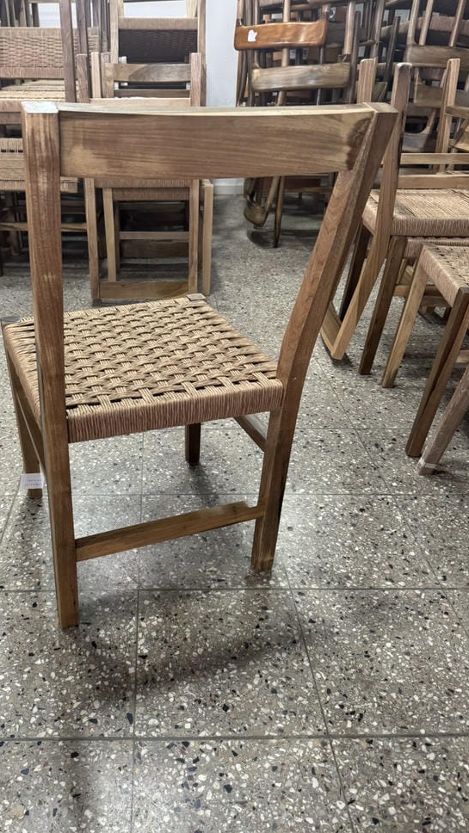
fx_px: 597
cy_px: 424
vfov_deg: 69.8
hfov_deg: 42.4
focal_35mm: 27
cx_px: 164
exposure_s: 1/50
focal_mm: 6.76
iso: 320
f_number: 1.78
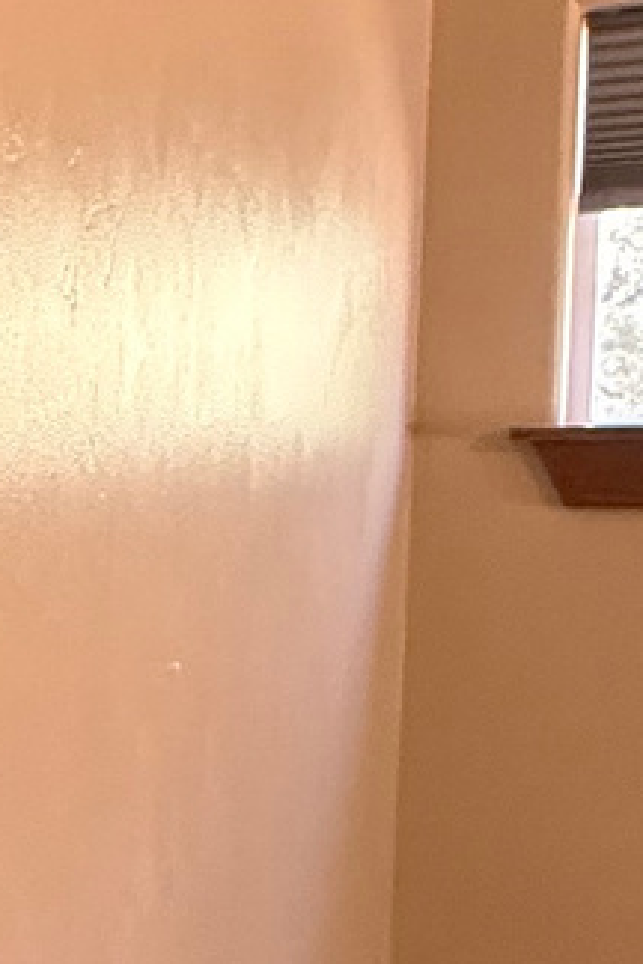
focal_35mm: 69
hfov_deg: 12.9
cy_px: 583
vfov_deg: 29.2
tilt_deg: -1.4
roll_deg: +1.8
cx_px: -1045
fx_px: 1848
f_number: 2.2
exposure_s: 1/60
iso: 400
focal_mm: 2.22
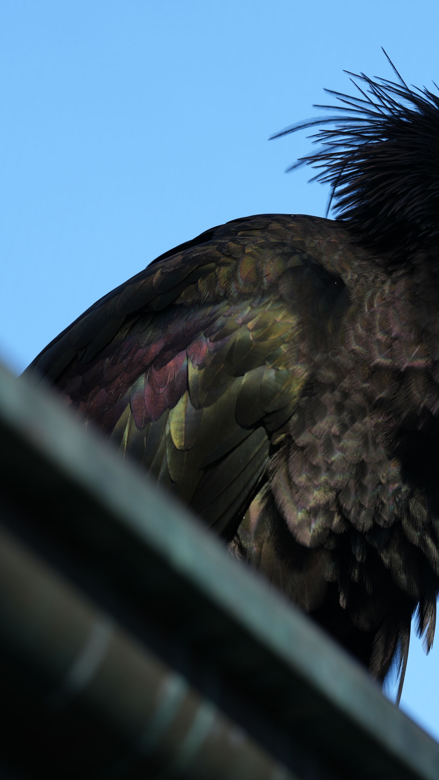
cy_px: 390
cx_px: 416
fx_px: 5421
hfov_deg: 4.6
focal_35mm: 262
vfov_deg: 8.2
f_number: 5.6
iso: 100
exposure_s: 1/160
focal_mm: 166
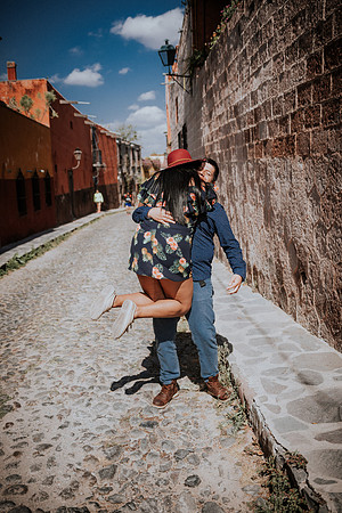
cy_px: 256
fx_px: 556
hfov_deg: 34.2
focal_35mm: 39
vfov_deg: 49.6
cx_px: 171
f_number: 1.8
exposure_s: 1/5000
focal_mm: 26
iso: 100
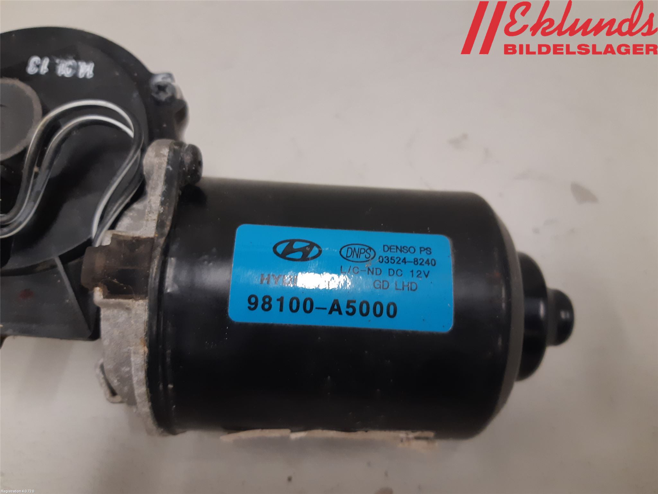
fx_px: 494
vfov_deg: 53.1
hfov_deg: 67.3
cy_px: 247
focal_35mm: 26
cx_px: 329
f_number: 1.7
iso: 160
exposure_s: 1/50
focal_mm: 3.93
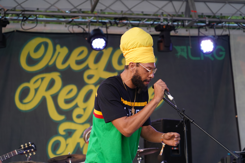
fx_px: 715
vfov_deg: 13.0
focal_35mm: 105
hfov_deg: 19.5
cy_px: 82
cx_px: 122
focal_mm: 105
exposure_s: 1/160
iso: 1000
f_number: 4
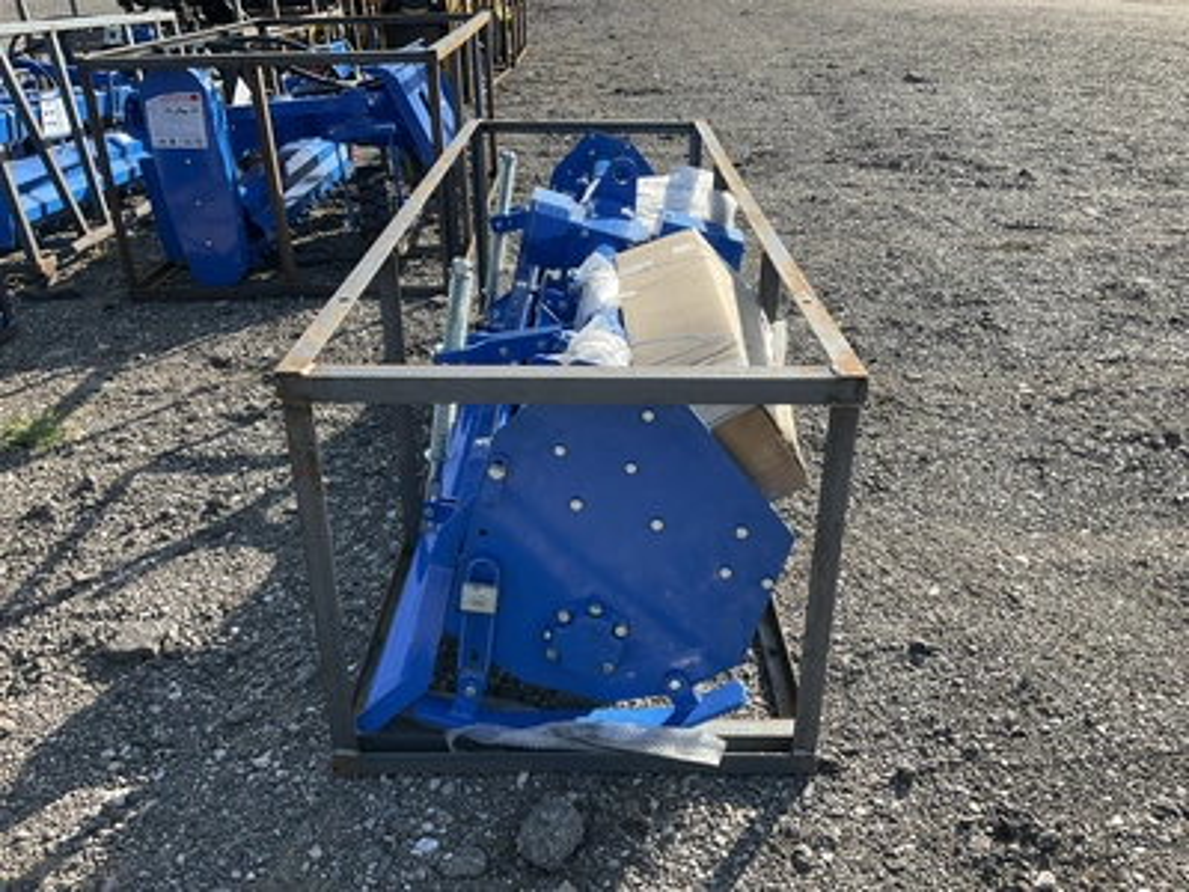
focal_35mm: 29
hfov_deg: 61.7
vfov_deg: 48.2
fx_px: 996
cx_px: 594
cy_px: 446
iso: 25
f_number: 1.8
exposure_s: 1/606
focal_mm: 3
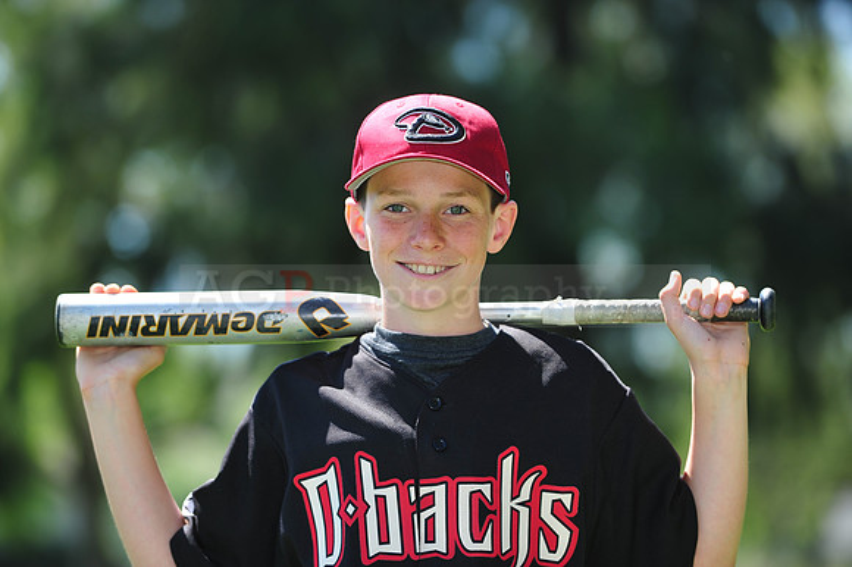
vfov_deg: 6.9
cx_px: 426
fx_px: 4730
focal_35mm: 200
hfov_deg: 10.3
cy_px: 284
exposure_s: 1/500
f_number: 4.5
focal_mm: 200
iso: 200
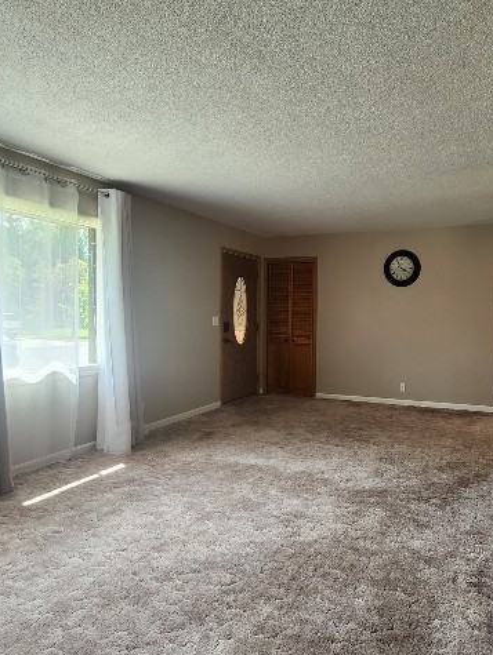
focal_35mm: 21
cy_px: 331
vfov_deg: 78.9
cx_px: 323
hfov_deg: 62.2
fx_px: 398
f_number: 2.2
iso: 64
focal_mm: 2.2
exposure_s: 1/60
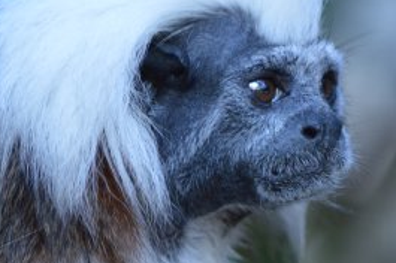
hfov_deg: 2.7
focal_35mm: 762
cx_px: 160
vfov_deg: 1.8
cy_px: 146
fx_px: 8372
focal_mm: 220
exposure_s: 1/125
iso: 450
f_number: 5.3
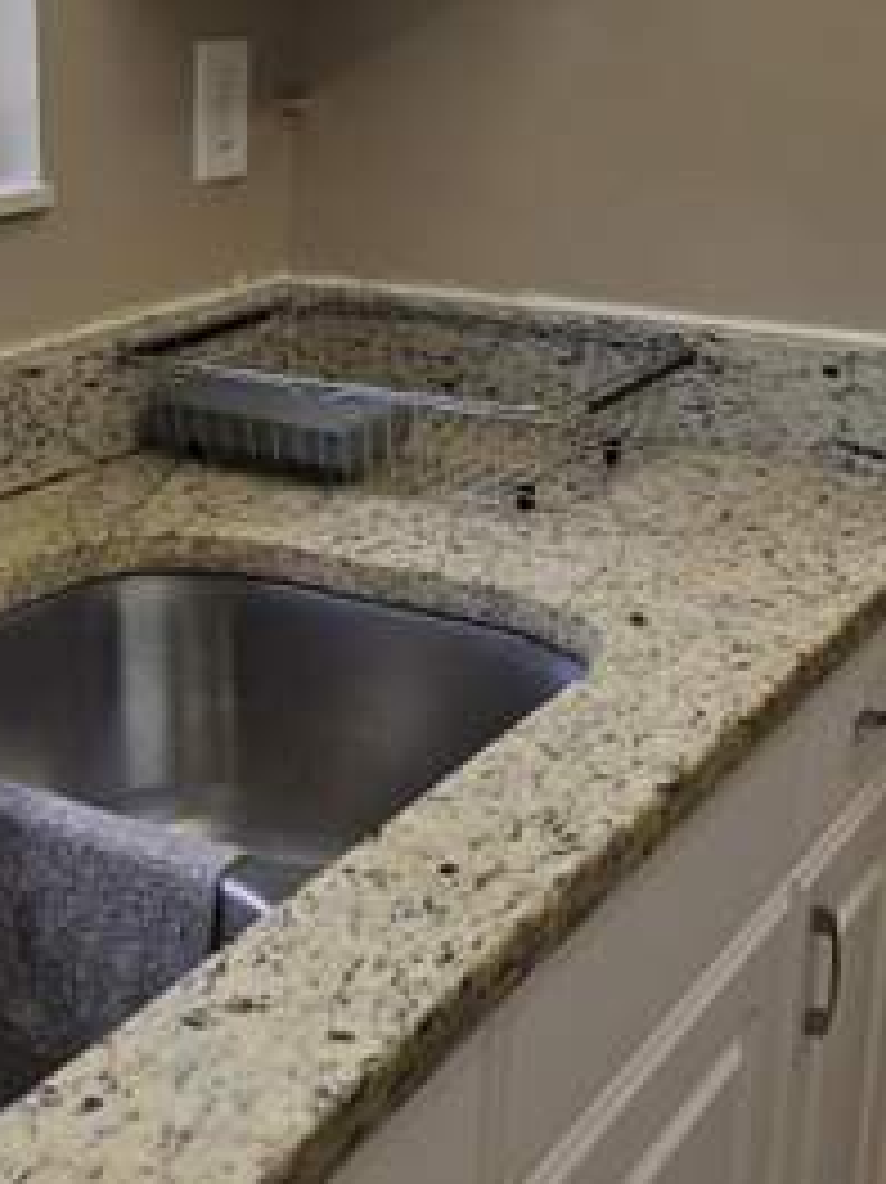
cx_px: 175
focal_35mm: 56
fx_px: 1913
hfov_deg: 25.6
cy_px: 495
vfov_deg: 34.3
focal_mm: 6.3
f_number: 1.7
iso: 25
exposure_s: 1/120
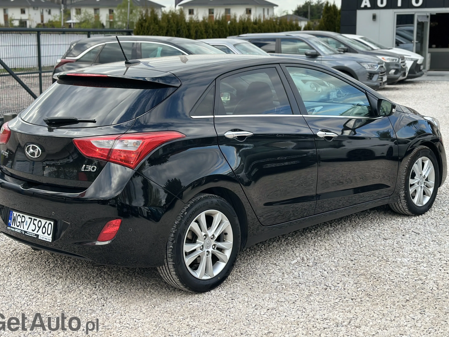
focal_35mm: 56
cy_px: 141
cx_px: 227
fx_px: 726
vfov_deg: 26.1
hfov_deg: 34.3
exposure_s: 1/919
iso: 80
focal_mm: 6.86
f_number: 1.78
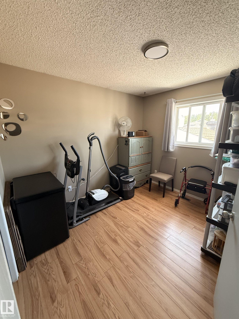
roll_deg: +0.0
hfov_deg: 85.7
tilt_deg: -11.6
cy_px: 160
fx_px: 129
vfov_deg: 102.1
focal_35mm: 14
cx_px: 120
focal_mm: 2.22
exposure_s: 1/80
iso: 320
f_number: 2.2
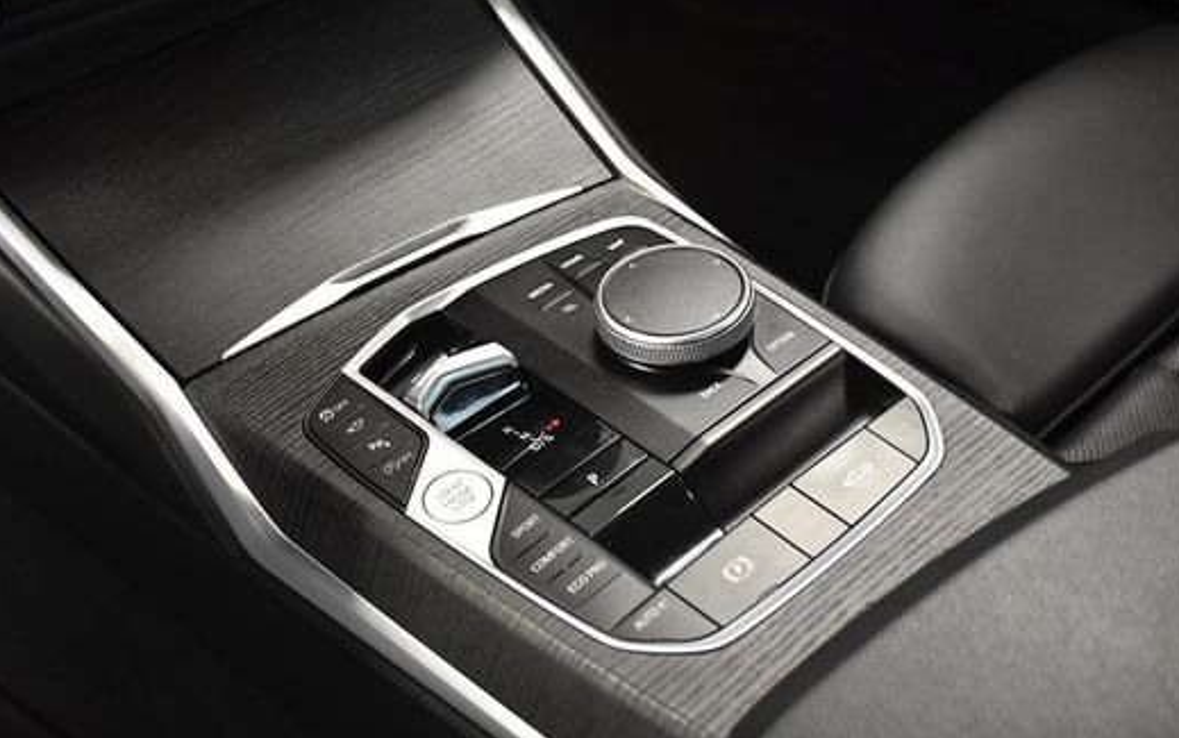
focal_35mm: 49
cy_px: 353
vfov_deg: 26.4
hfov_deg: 41.0
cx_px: 611
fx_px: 1575
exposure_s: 1/250
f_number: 4.5
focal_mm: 26
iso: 2500
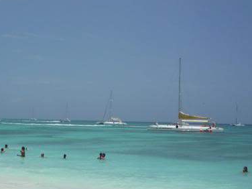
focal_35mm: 68
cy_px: 110
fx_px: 495
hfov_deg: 28.4
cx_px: 82
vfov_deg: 21.6
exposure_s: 1/800
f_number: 6.3
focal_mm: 5.2
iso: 100
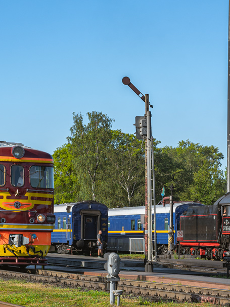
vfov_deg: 17.7
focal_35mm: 111
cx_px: 119
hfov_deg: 13.3
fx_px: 983
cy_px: 161
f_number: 6.3
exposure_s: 1/400
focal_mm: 50
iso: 125
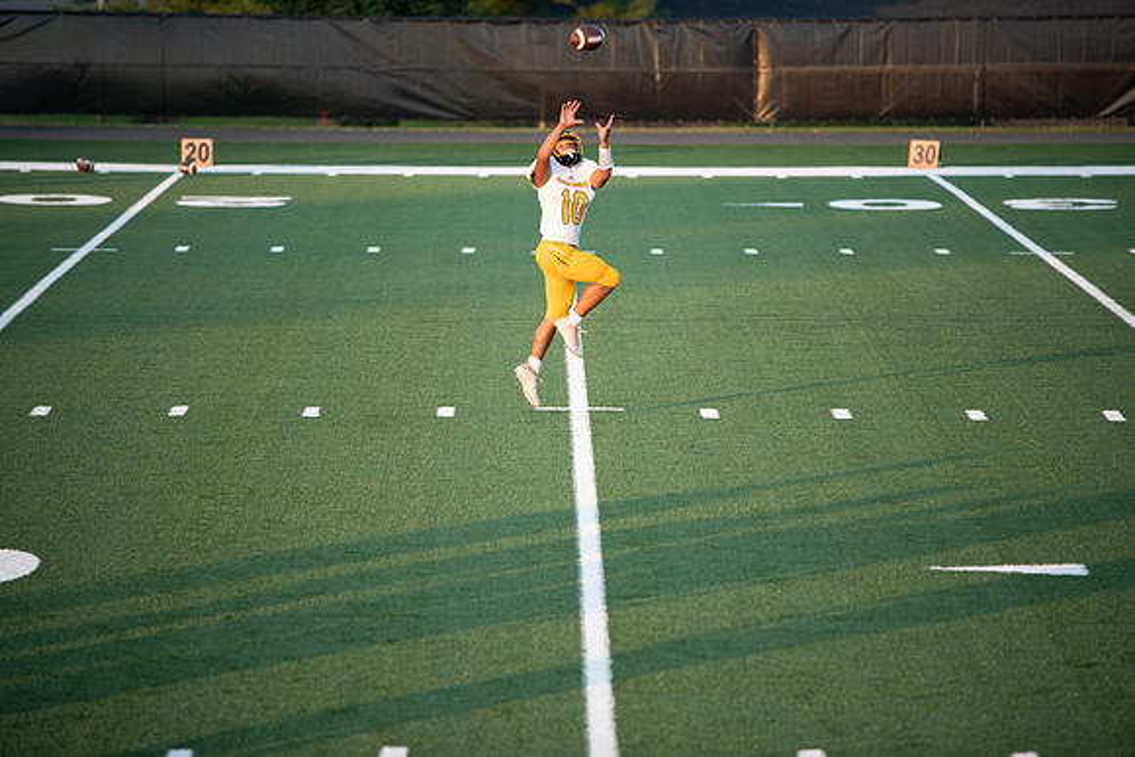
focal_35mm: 200
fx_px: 6307
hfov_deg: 10.3
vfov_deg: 6.9
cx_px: 568
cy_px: 378
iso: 200
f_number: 2.8
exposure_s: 1/400
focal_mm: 200
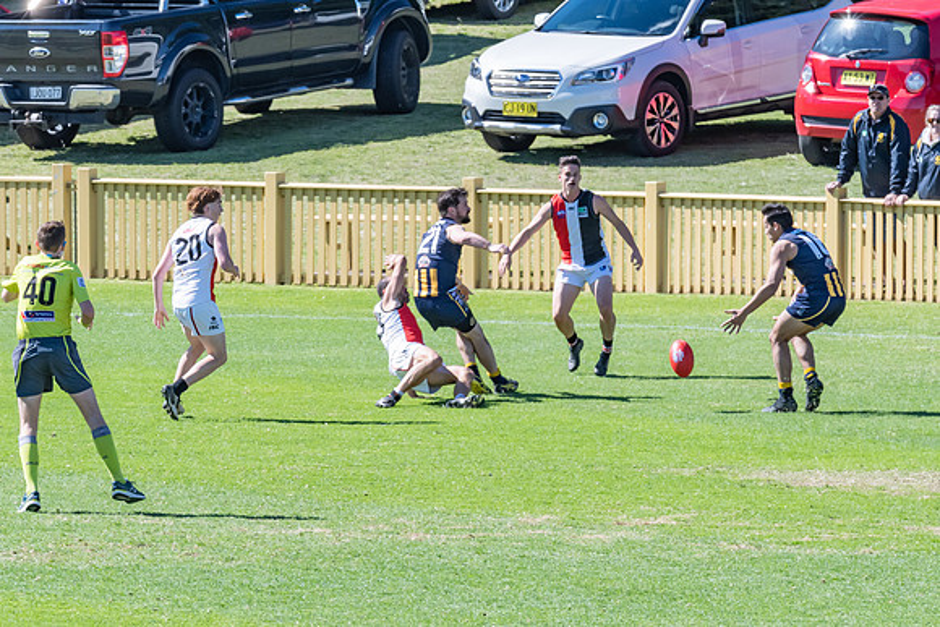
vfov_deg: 2.2
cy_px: 342
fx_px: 16257
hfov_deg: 3.3
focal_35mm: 622
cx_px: 427
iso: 800
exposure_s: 1/800
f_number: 14
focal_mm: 380
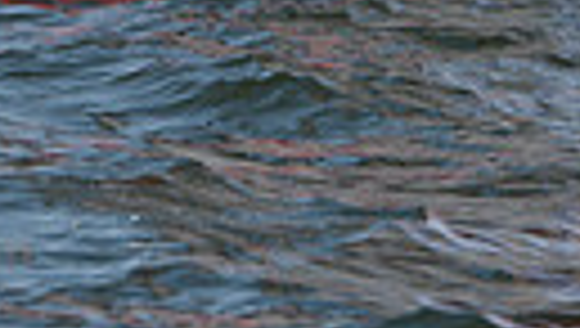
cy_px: -438
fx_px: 12321
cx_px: 270
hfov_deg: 2.7
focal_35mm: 800
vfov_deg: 1.5
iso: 250
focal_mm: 170
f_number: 9
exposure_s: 1/1250
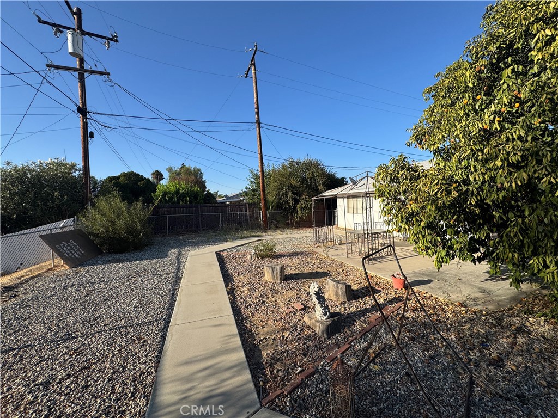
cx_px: 279
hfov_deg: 102.1
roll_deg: +1.9
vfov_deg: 85.7
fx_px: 226
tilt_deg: -3.0
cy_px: 209
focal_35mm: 14
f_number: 2.2
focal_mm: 2.22
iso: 50
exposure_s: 1/1395
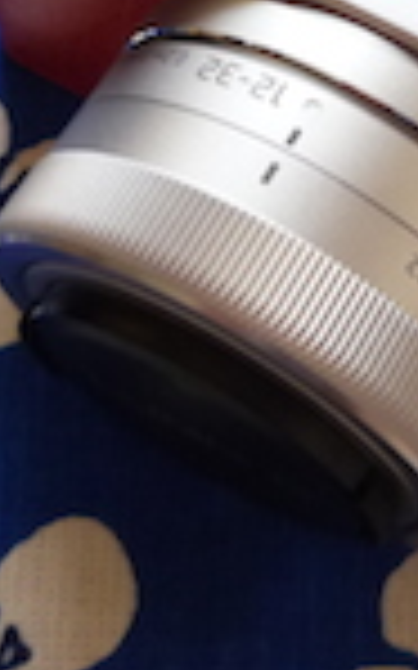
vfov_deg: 21.6
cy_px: 70
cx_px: 443
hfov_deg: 13.6
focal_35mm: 94
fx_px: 1715
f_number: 2.8
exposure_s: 1/30
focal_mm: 4.4
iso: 250
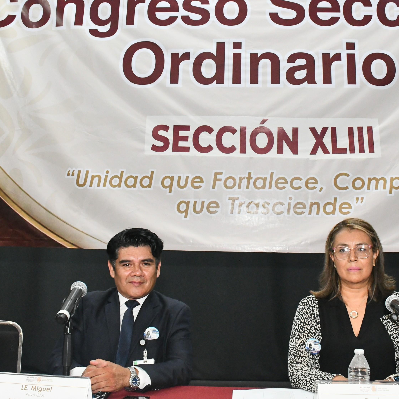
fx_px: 561
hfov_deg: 39.1
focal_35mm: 43
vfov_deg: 39.1
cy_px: 166
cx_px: 230
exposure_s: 1/60
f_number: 10
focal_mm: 18
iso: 3200
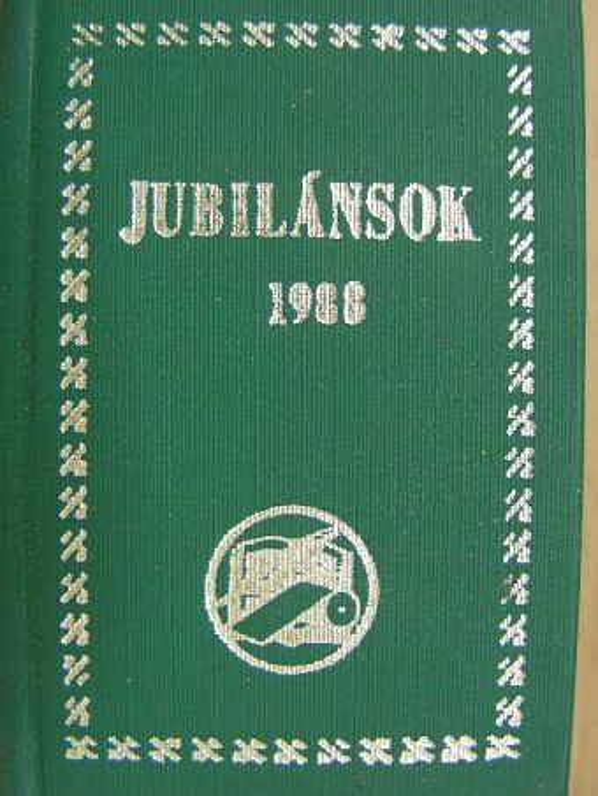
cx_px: 299
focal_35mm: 53
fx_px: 1220
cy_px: 398
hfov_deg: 27.5
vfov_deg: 36.2
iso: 200
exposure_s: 1/14.3
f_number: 3.5
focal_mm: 8.8
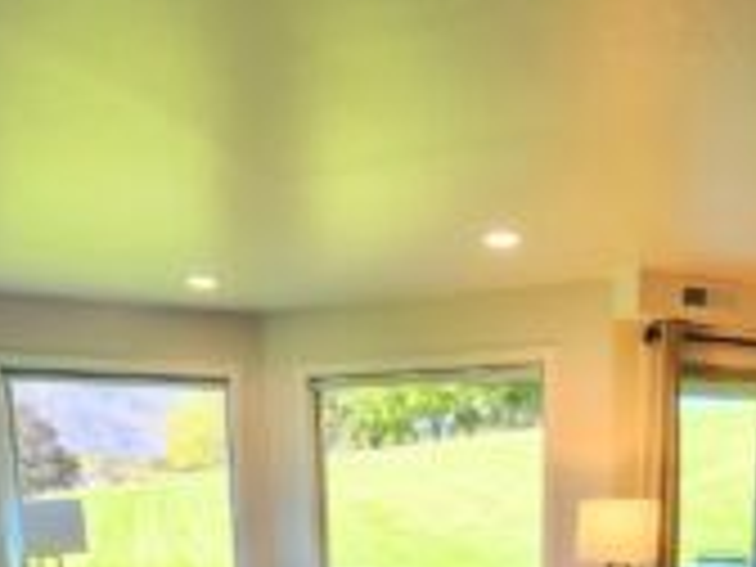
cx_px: 490
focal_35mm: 31
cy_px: 598
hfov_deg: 57.3
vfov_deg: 38.8
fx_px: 677
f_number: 2.2
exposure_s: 1/60.2
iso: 50
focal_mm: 2.2
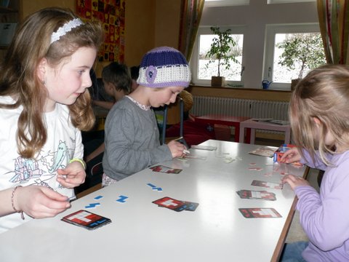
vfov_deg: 32.2
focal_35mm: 45
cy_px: 131
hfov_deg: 42.1
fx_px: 454
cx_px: 174
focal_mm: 6.3
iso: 80
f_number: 3.5
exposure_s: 1/45
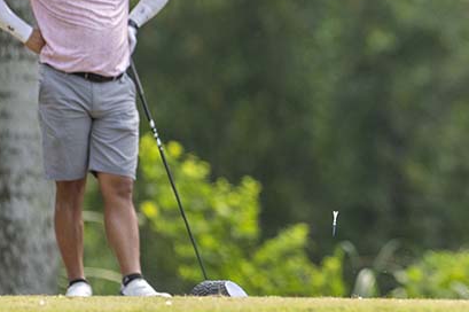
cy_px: 18
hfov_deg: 2.2
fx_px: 12236
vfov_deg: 1.5
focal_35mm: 940
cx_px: 469
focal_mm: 400
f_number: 2.8
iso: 2000
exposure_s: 1/6400
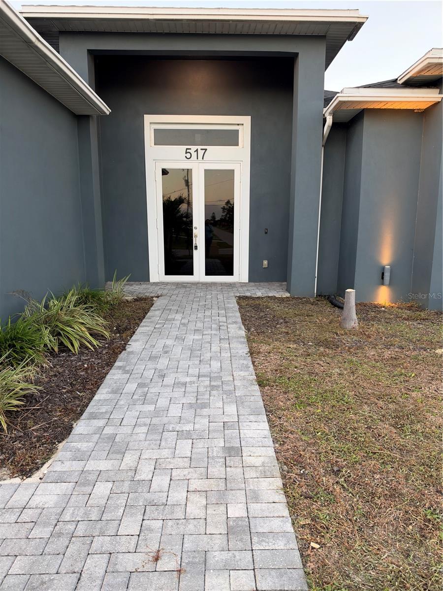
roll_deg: -1.9
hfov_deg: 56.8
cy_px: 296
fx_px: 410
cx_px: 222
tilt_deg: -7.2
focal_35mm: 24
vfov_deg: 71.6
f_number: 1.72
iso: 160
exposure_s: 1/121
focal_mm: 6.93
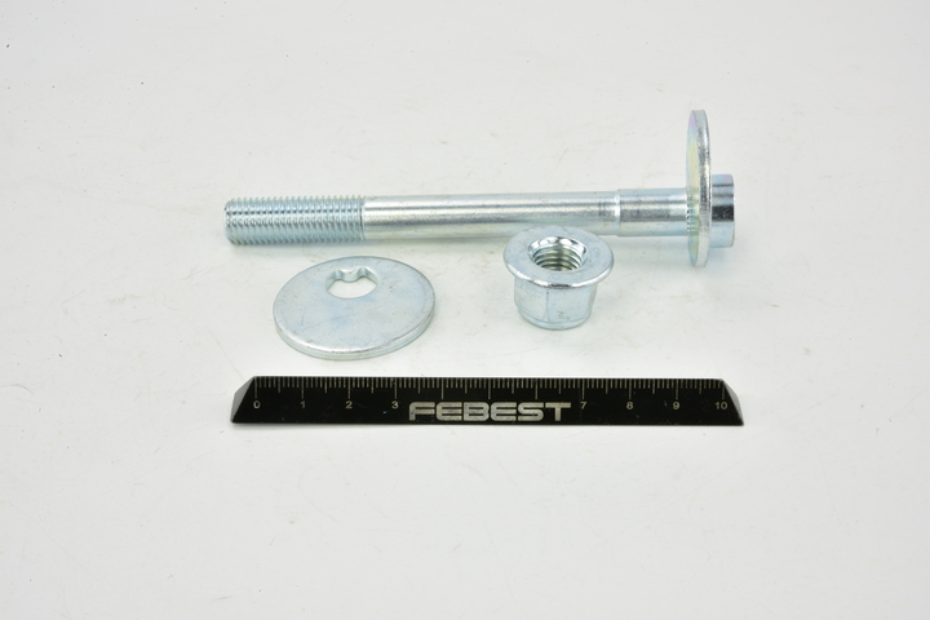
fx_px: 1550
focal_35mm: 60
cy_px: 310
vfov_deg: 22.6
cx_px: 465
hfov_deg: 33.4
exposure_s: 1/2
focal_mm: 60
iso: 64
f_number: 36
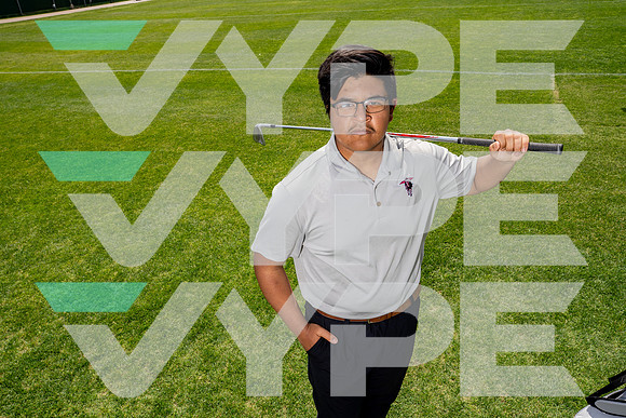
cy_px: 209
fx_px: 504
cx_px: 313
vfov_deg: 45.0
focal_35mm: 29
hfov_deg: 63.6
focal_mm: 29
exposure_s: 1/250
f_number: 11
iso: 200
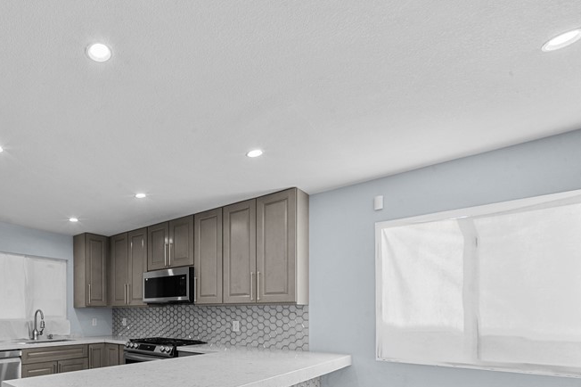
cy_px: 309
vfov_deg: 57.3
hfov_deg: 77.0
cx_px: 137
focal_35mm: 20
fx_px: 323
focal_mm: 12
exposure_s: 1/2.5
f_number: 11
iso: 400
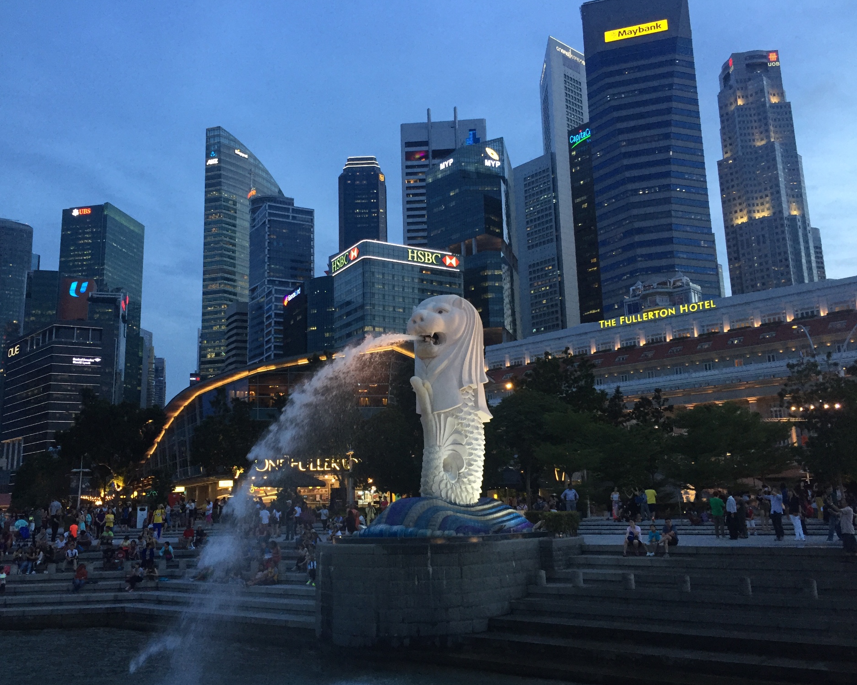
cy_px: 339
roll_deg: +0.1
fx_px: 786
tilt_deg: +10.1
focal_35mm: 31
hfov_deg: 57.1
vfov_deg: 47.1
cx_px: 388
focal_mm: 4.15
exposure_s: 1/33
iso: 64
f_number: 2.2
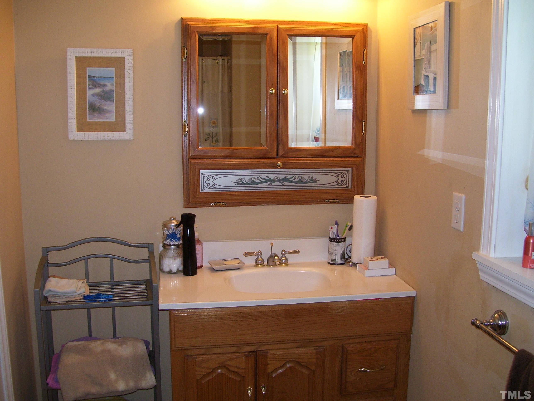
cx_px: 267
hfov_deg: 50.1
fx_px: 571
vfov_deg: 38.7
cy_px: 200
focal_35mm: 37
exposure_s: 1/60
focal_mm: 6
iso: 125
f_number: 2.7
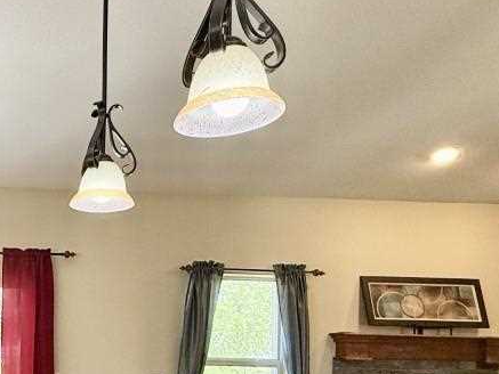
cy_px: 333
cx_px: -41
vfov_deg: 33.4
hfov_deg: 38.4
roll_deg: -1.0
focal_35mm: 41
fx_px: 591
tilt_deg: +1.4
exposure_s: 1/120
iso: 80
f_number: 2.2
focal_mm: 2.22
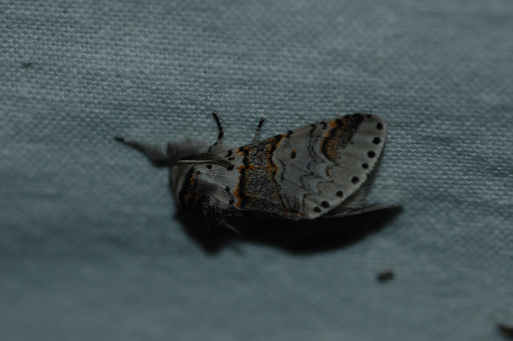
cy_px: 170
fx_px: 2243
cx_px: 256
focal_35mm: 158
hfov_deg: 13.0
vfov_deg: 8.7
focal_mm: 105
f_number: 8
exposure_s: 1/250
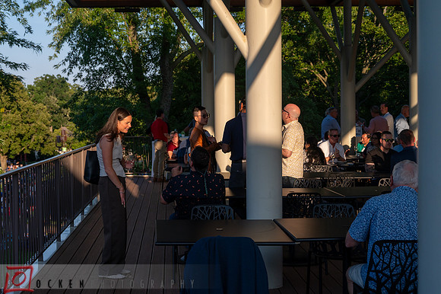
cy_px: 132
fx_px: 683
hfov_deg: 35.7
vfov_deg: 24.2
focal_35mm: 56
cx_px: 193
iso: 400
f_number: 5
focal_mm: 49
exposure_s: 1/1600
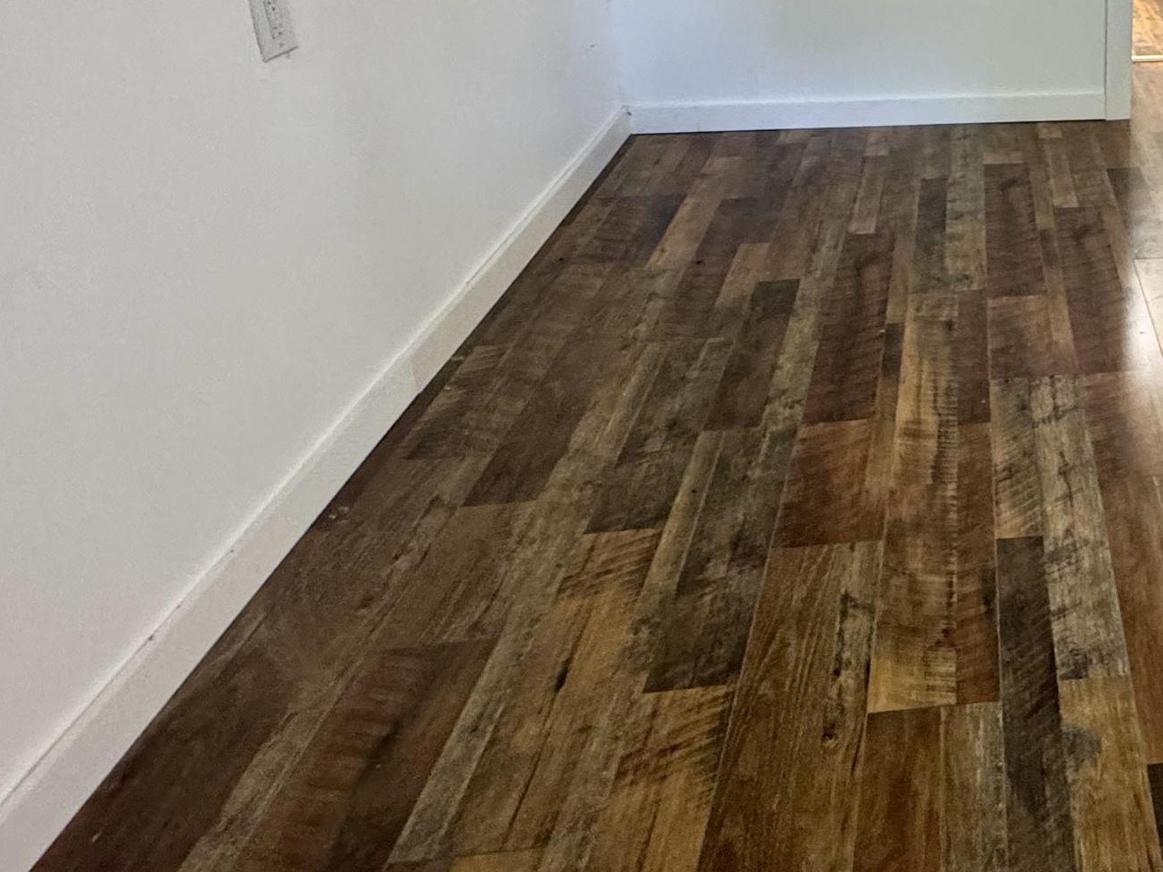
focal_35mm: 33
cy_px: 120
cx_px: 1108
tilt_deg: -20.3
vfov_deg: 40.3
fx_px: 1109
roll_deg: -1.4
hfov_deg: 47.8
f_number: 2.2
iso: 400
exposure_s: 1/60
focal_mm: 2.22
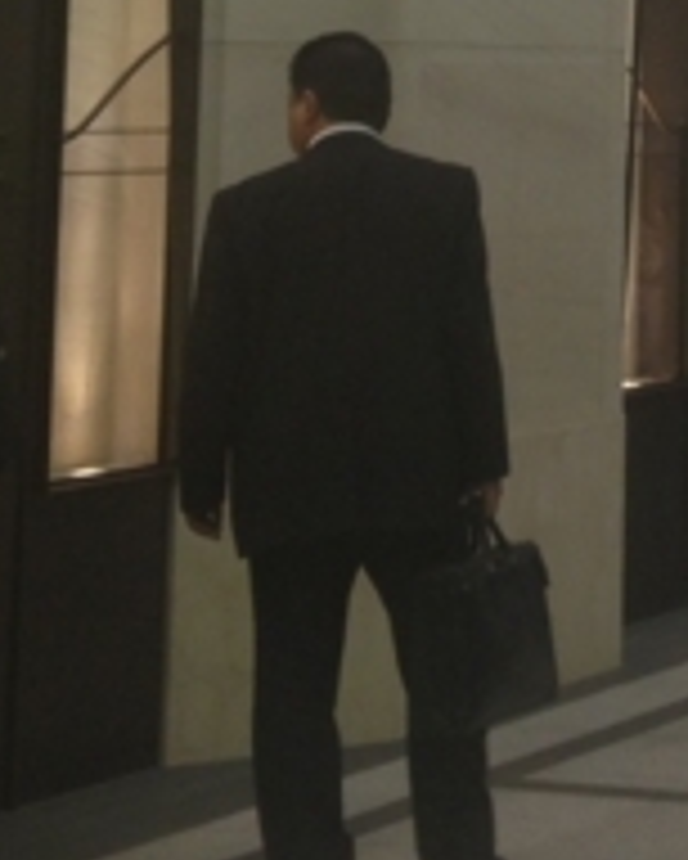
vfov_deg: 12.8
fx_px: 3637
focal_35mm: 143
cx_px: 1003
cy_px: -401
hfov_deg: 10.5
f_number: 2.4
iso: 64
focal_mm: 4.28
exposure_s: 1/40
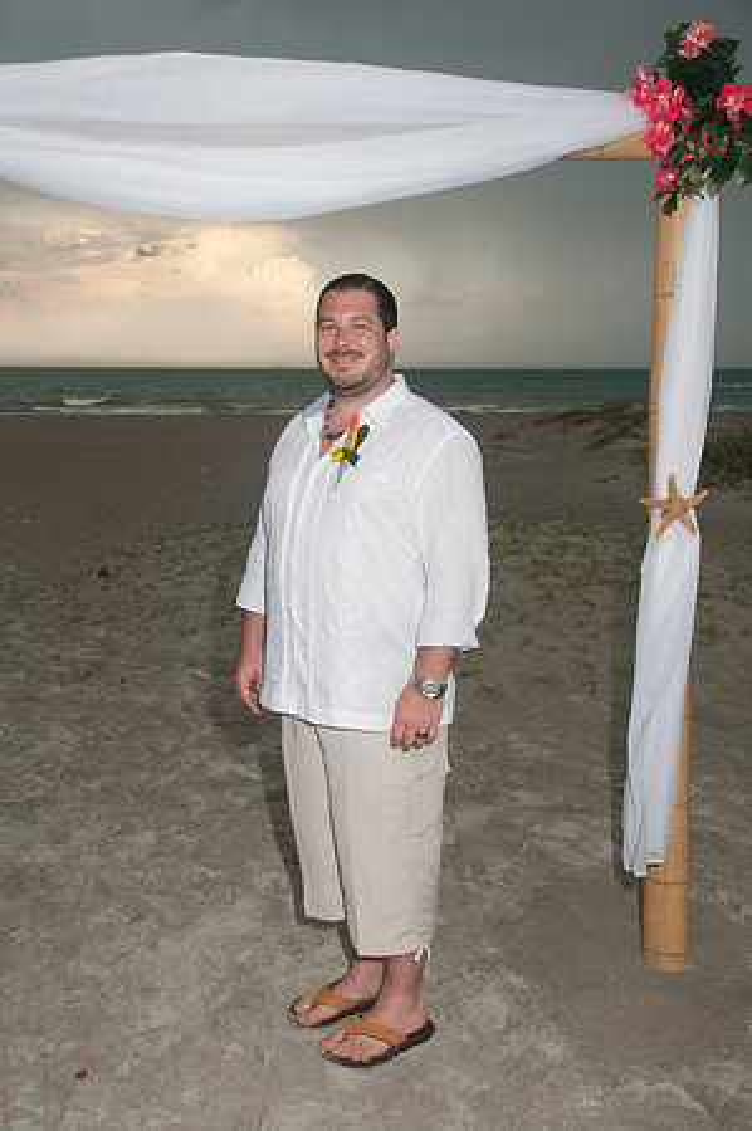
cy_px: 566
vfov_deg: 49.6
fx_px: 1225
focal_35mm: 39
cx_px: 376
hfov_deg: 34.1
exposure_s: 1/200
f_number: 5.6
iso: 400
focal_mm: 26
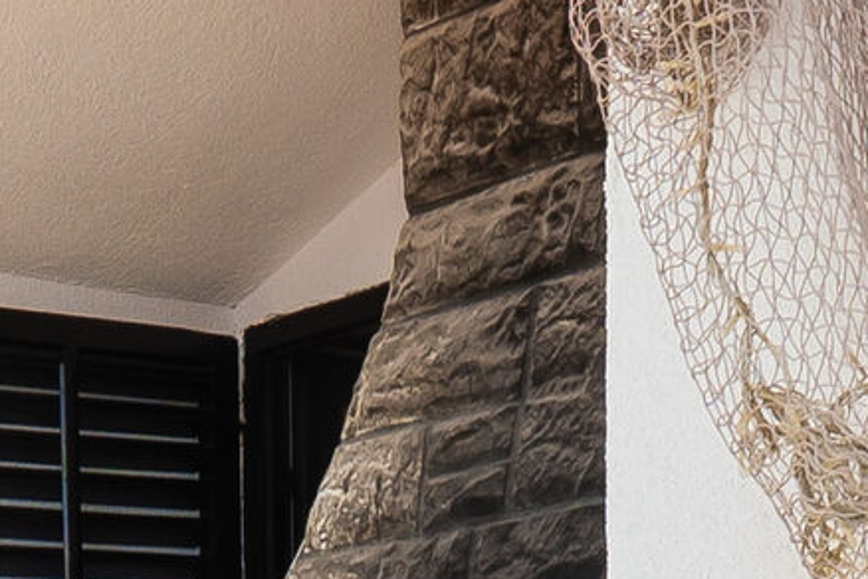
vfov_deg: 12.9
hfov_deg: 20.4
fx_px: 2314
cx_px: -52
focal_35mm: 96
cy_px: 1040
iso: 100
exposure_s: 1/200
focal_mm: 10
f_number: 8
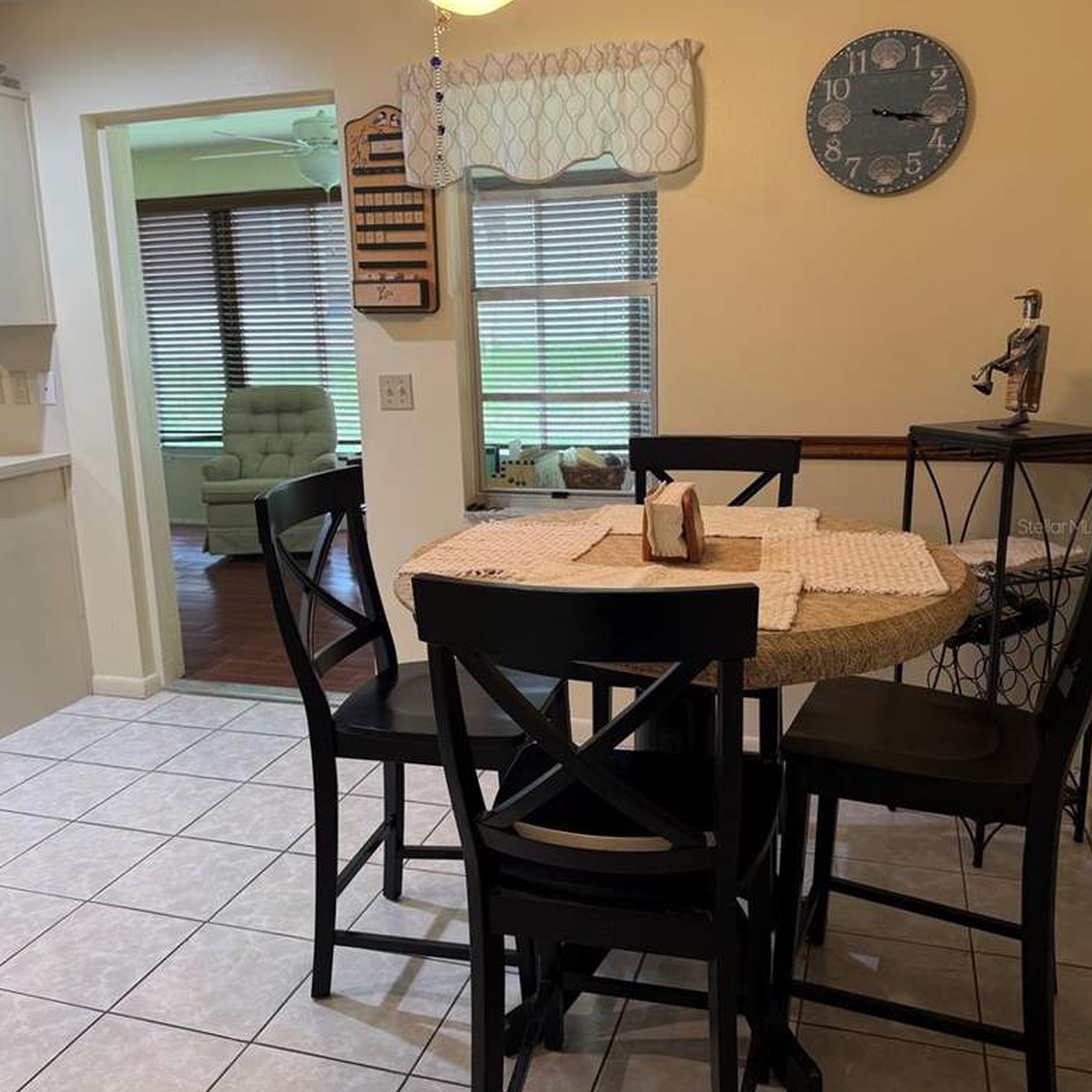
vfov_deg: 55.6
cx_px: 546
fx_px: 1035
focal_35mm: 29
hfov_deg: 55.6
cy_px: 525
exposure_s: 1/60
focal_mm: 6.76
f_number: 1.78
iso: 125
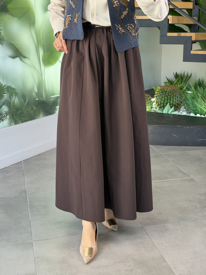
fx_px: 381
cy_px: 138
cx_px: 103
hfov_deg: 30.3
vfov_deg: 39.7
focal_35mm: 48
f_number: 1.78
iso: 80
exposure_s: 1/142
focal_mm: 6.76
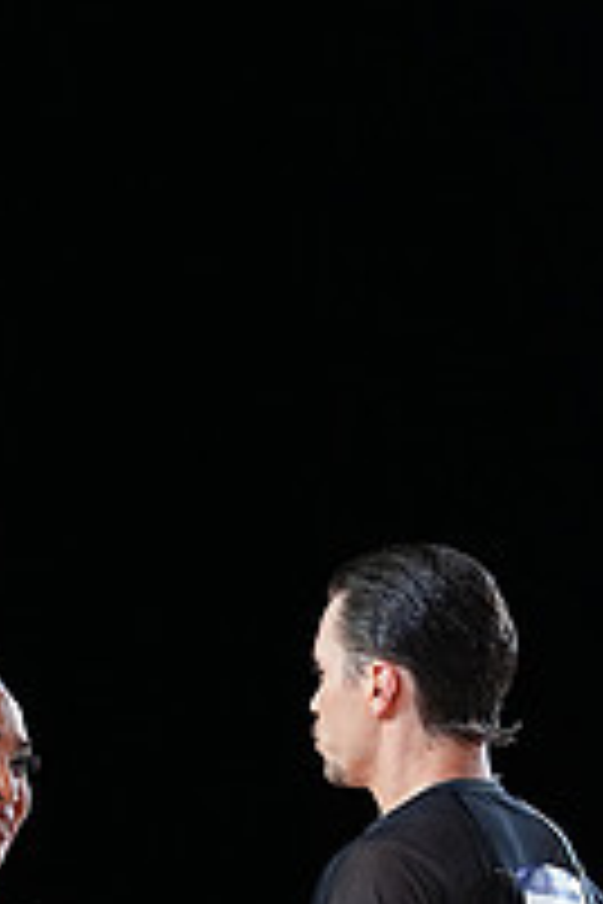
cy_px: 1228
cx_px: 263
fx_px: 10200
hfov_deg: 3.4
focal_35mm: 406
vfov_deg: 5.0
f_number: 4
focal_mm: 141
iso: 1600
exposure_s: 1/500
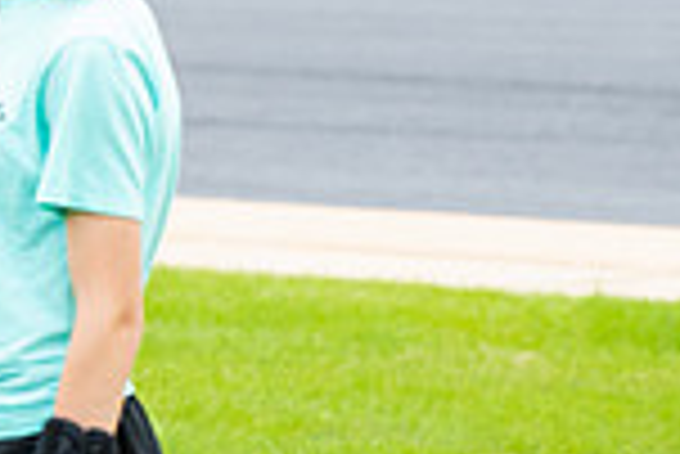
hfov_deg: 4.4
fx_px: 8867
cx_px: -243
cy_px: 88
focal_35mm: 469
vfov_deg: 2.9
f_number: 4.5
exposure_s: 1/1000
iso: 640
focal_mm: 122
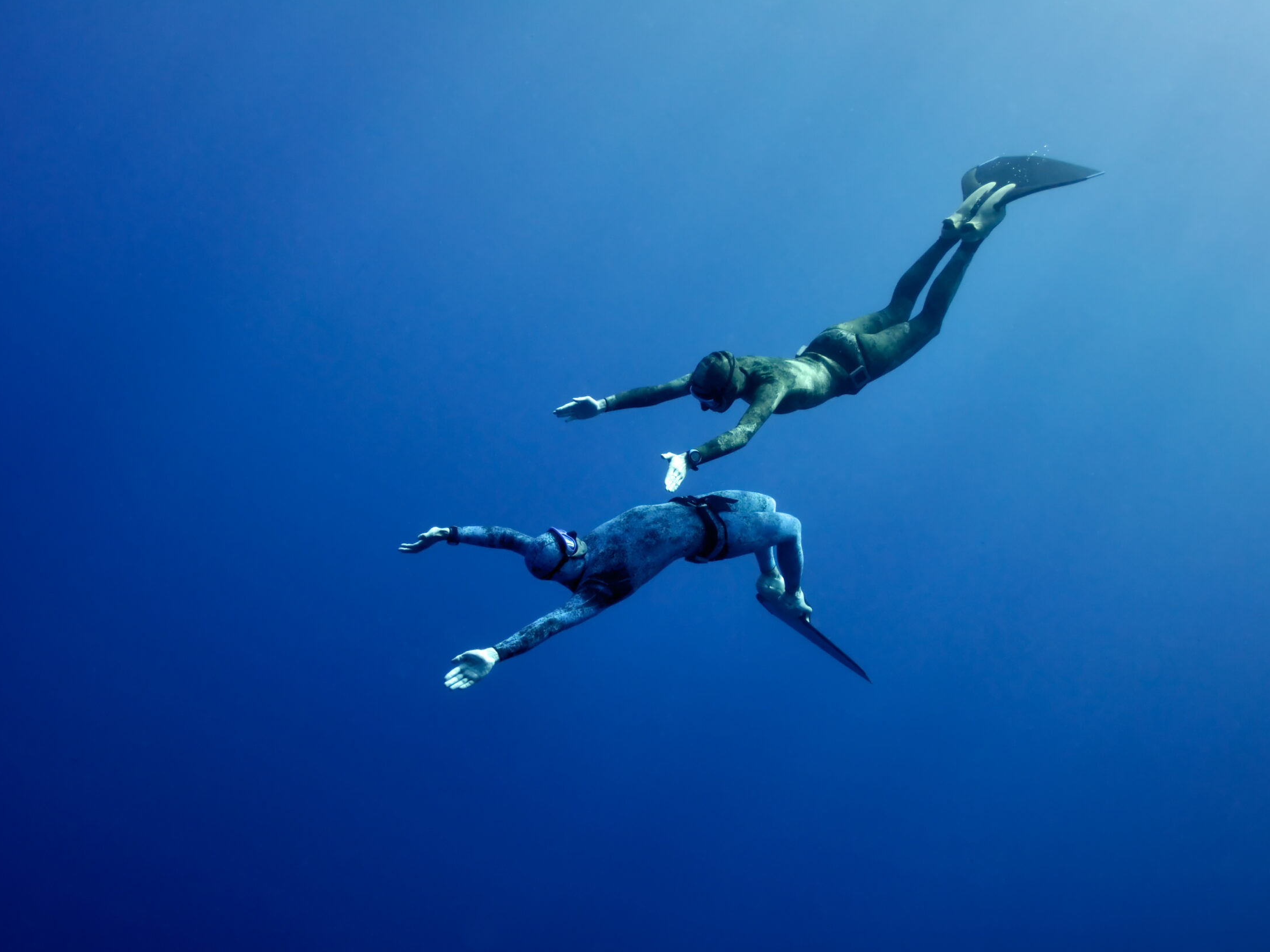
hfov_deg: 62.4
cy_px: 472
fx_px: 1048
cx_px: 651
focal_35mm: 29
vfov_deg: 48.9
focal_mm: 17
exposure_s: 1/500
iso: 200
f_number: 4.5
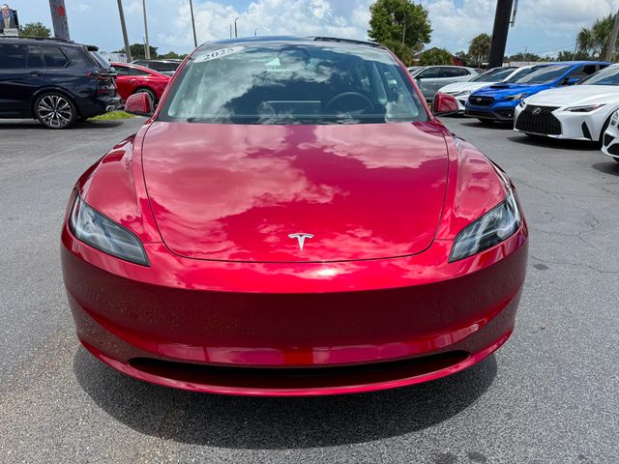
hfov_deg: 71.6
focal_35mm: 24
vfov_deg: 56.8
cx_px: 310
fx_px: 429
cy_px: 232
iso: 80
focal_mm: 6.76
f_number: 1.78
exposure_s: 1/3021
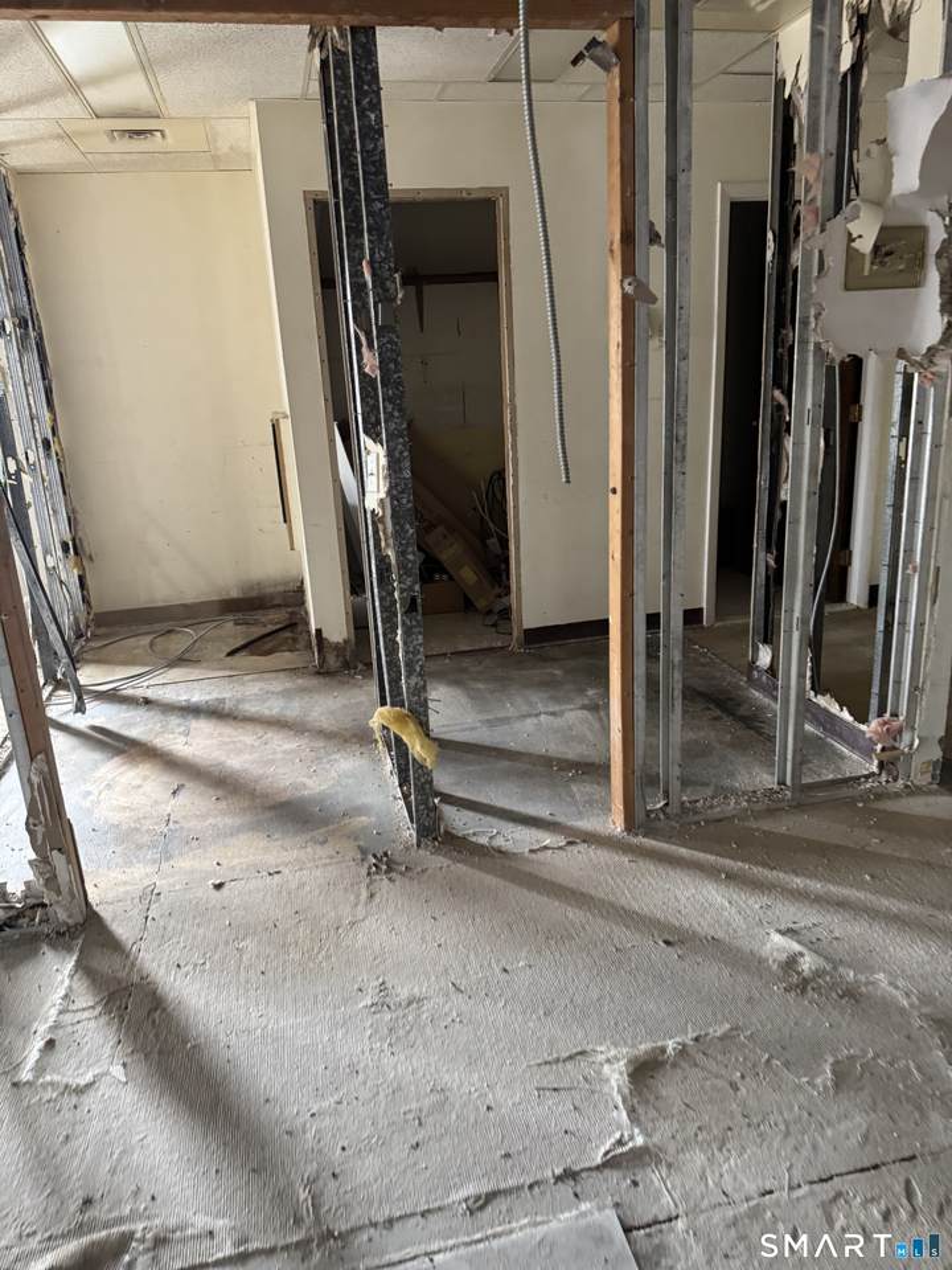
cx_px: 476
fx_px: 880
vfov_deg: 71.6
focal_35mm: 24
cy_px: 635
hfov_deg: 56.8
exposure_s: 1/60
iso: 640
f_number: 1.78
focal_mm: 6.76
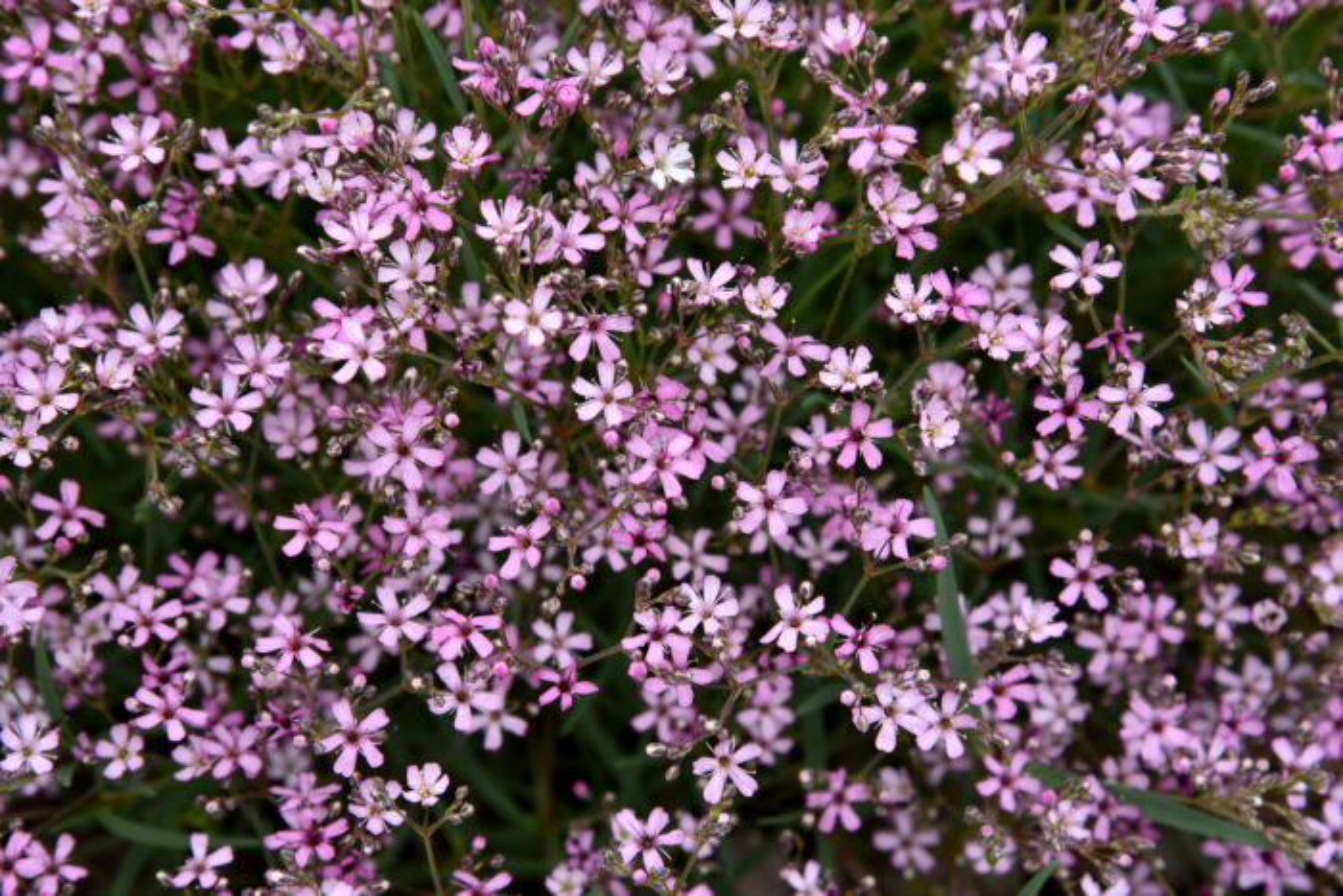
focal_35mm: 120
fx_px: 4477
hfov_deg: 17.1
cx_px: 672
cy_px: 448
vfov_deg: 11.4
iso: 200
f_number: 10
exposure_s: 1/60
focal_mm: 120
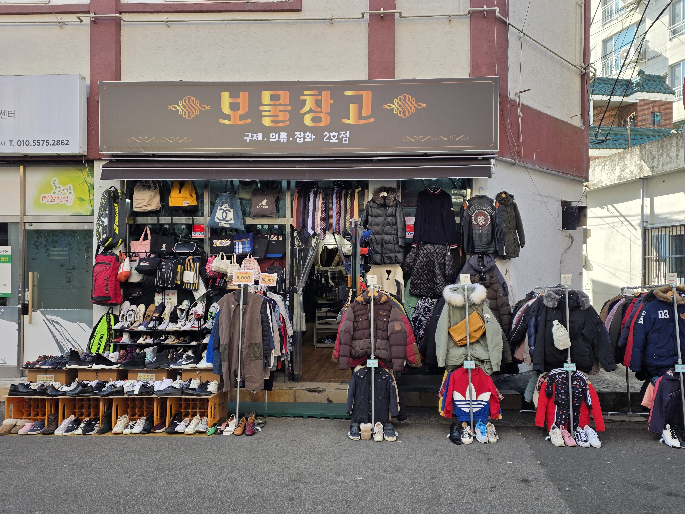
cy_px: 260
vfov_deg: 51.4
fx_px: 534
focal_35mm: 27
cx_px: 361
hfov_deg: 65.3
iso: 80
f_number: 1.7
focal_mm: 6.3
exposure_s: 1/1387
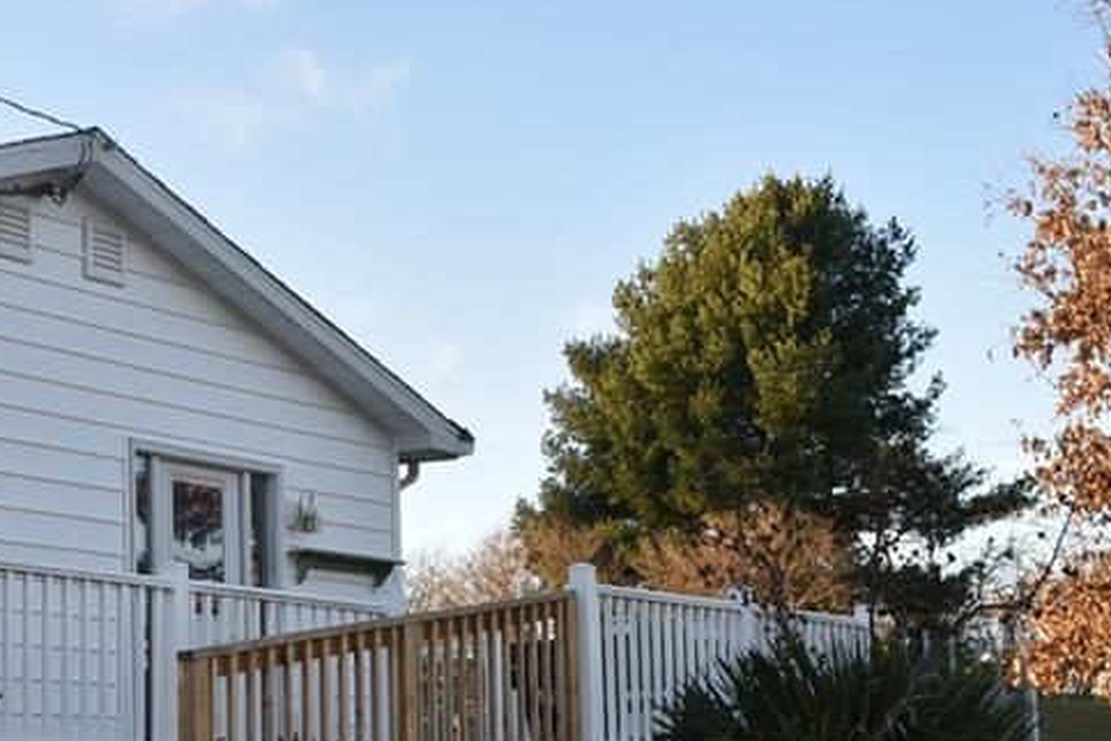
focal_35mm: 70
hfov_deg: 27.5
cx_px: 60
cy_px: 689
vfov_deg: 19.1
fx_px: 2160
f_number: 5.6
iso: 110
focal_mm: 22
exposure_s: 1/125
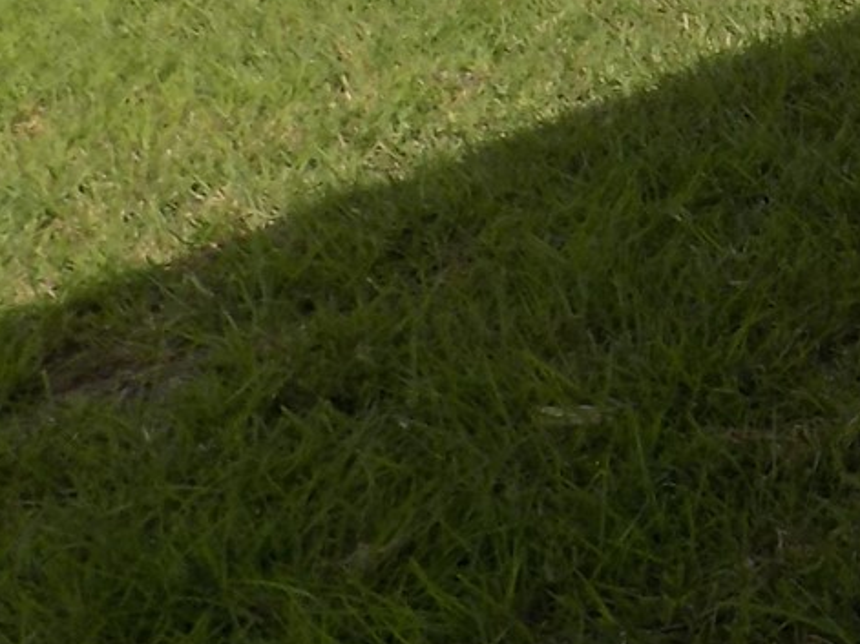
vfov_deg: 12.6
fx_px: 2484
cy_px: -735
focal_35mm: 100
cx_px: 1450
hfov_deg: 16.9
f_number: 9.9
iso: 80
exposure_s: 1/250
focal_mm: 4
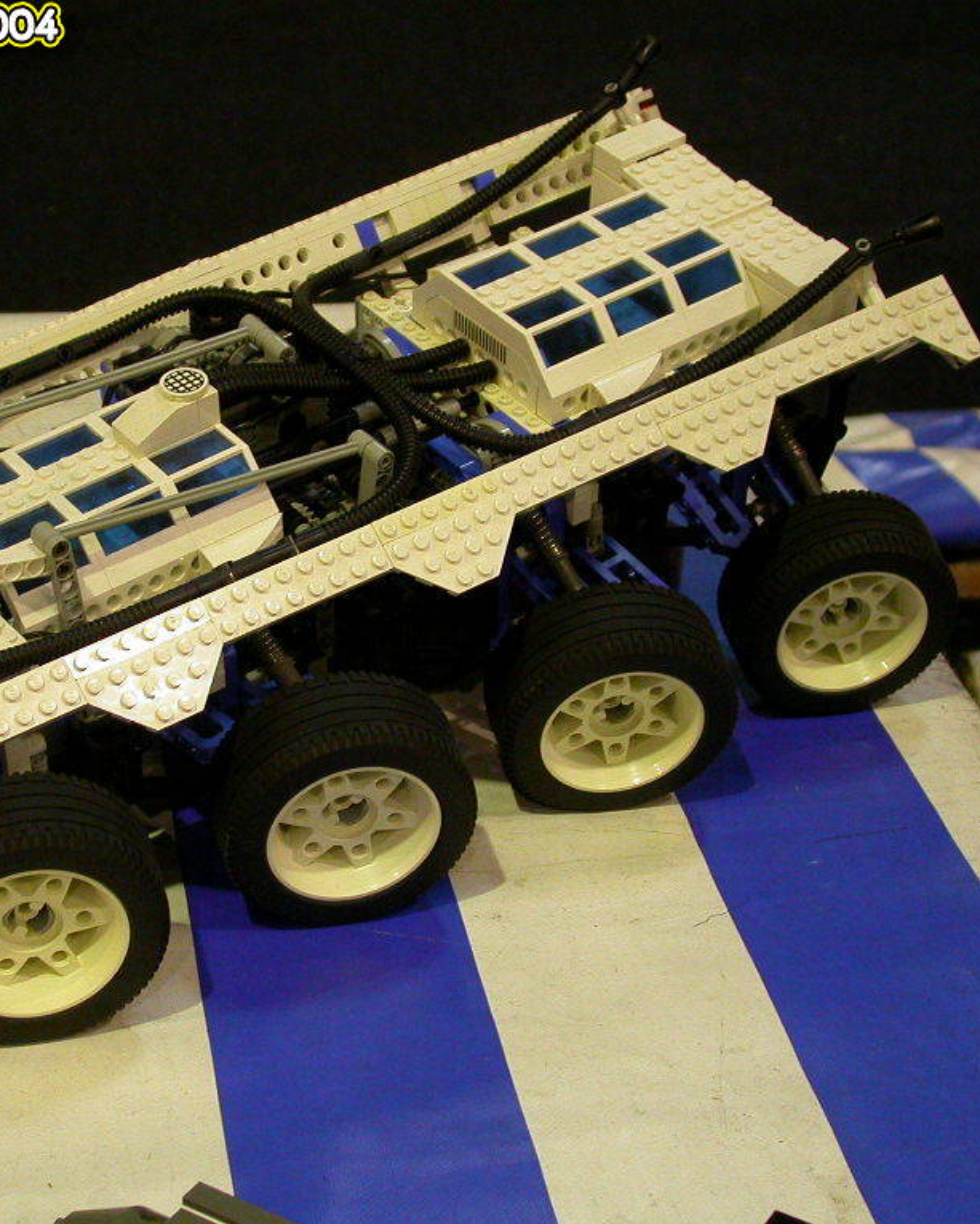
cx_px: 296
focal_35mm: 77
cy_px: 612
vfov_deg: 24.7
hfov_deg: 19.8
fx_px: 2791
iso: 200
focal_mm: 12.2
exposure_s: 1/14.4
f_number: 3
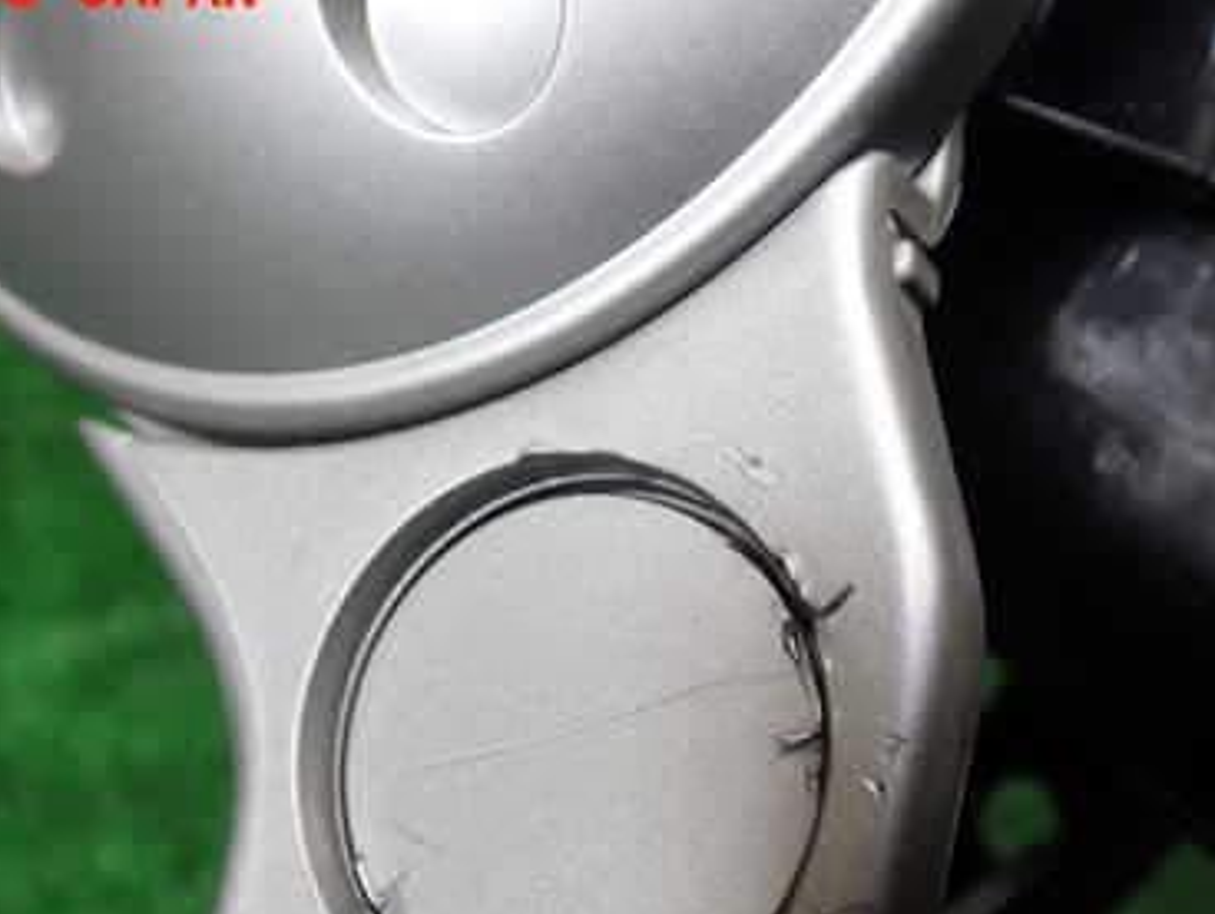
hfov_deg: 38.9
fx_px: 1722
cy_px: 689
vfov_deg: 29.3
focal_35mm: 49
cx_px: 649
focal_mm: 5.4
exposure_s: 1/60
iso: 125
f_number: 2.3
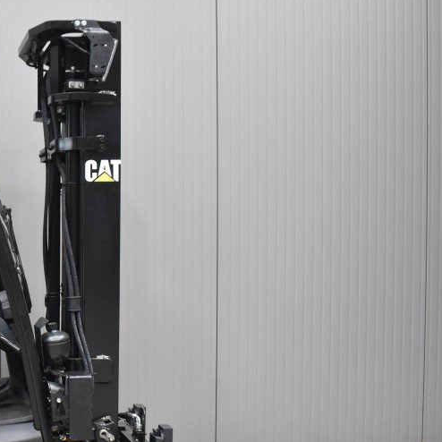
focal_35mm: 65
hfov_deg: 24.0
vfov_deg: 26.3
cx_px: -92
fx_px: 939
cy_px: 289
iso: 1600
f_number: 4.5
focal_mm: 21
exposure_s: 1/30
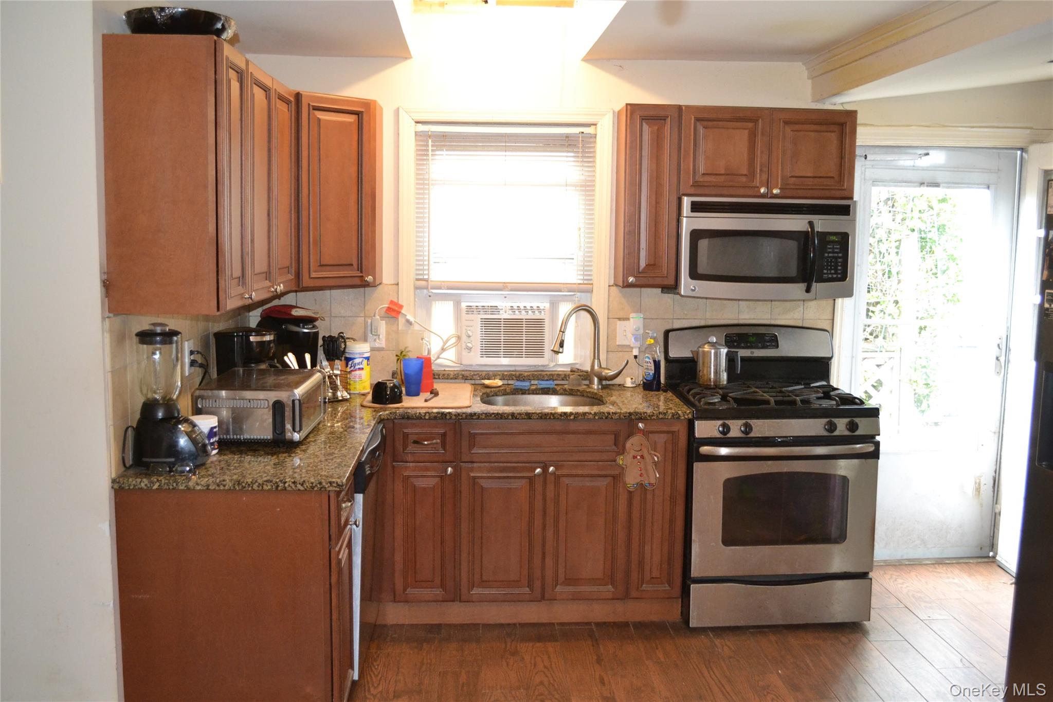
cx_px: 526
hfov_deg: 57.2
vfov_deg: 40.0
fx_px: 965
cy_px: 351
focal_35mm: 33
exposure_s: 1/60
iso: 1800
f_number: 3.8
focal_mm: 22
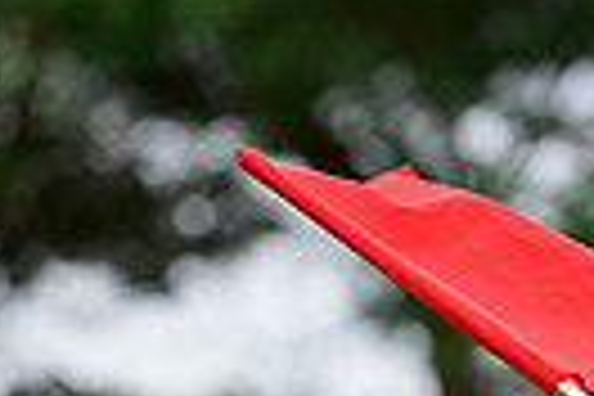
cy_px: 844
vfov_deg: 1.4
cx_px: 842
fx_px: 16004
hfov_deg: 2.1
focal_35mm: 970
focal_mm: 220
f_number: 5.6
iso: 800
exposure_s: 1/1600
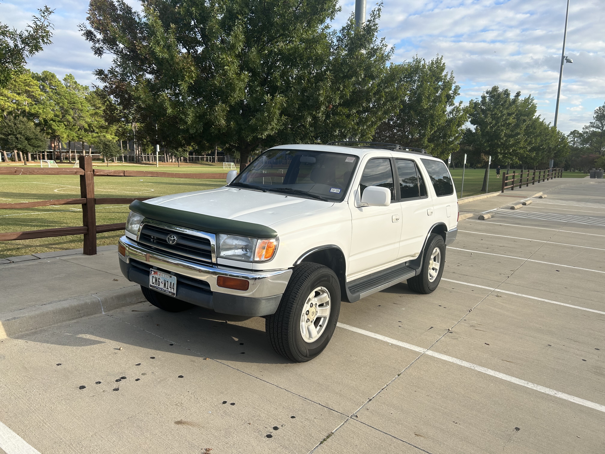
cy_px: 227
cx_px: 302
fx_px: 454
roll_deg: -1.4
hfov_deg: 67.3
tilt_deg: -10.4
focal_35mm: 26
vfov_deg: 53.1
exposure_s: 1/1838
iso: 50
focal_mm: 5.7
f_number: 1.5
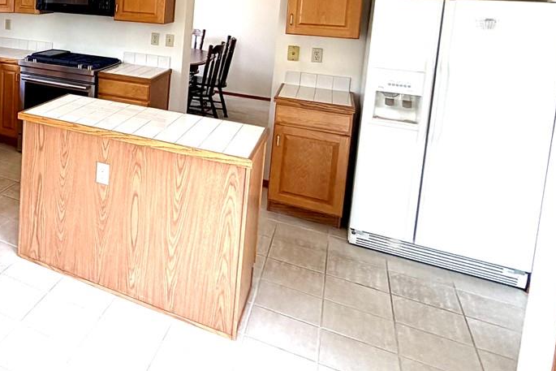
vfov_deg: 36.2
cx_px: -31
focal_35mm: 34
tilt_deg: -4.8
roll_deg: -1.3
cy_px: 29
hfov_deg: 44.8
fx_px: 525
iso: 64
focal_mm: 2.22
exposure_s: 1/141
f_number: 2.2
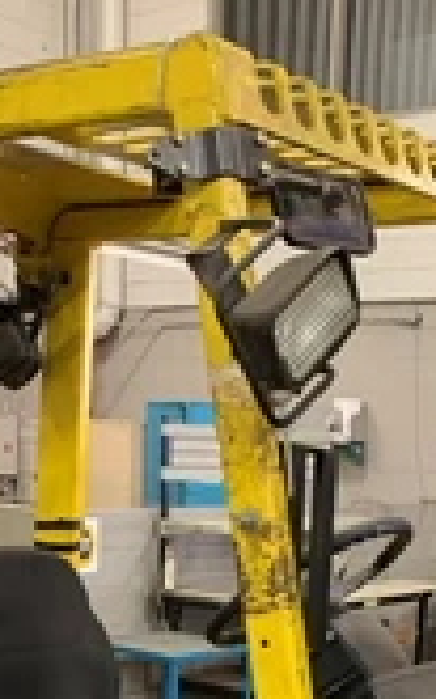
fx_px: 1275
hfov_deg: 19.4
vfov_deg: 27.8
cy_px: 779
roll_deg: -2.3
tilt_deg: -15.4
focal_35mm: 67
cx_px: 250
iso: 400
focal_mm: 4.25
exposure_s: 1/40
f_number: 1.8
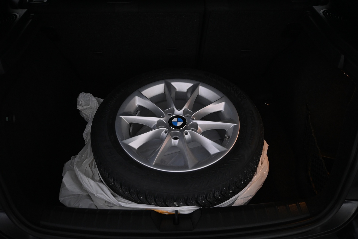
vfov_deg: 44.6
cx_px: 179
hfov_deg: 63.2
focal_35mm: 29
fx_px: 291
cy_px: 120
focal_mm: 19.5
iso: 1600
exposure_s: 1/50
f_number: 3.8
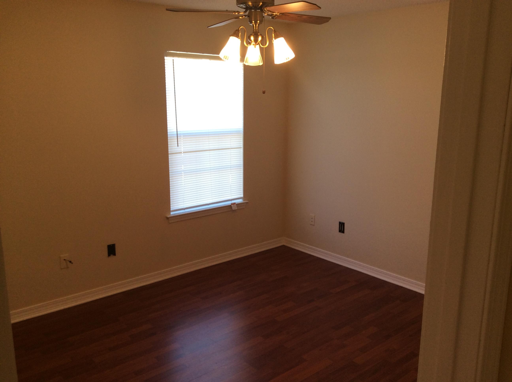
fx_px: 473
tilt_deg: -12.4
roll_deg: +0.5
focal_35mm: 32
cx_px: 256
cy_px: 191
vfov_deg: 44.1
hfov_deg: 56.9
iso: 40
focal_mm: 3.3
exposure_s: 1/40
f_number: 2.4
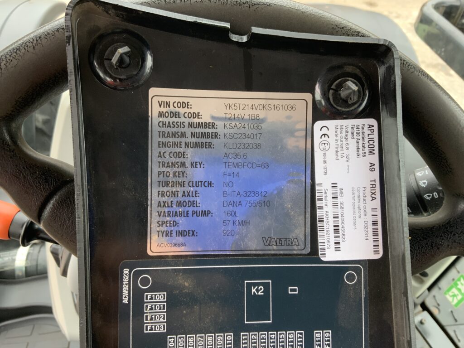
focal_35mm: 29
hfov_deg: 61.7
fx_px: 389
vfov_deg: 48.2
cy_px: 174
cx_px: 232
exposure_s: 1/60
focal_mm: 3
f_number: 1.8
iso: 80
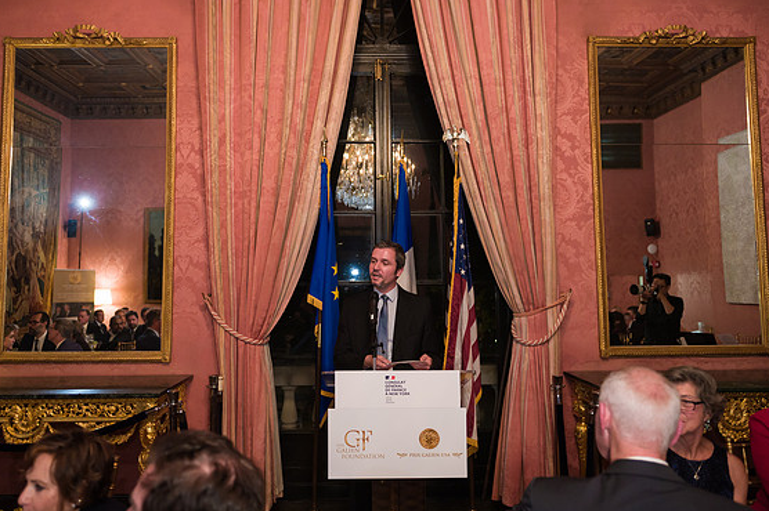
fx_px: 576
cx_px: 360
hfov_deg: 67.4
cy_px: 237
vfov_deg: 47.8
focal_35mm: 27
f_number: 3.2
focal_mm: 24
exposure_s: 1/100
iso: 1600
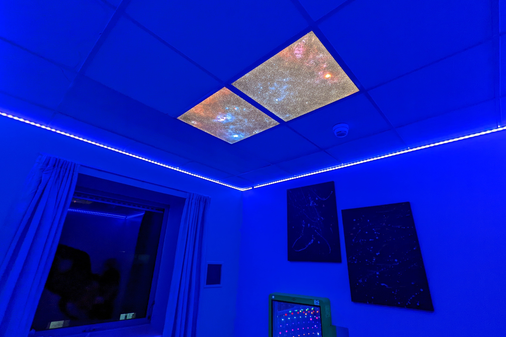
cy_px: 157
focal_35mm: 17
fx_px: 239
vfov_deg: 70.4
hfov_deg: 93.3
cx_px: 257
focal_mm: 2.35
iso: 164
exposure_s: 1/92.1
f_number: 2.2
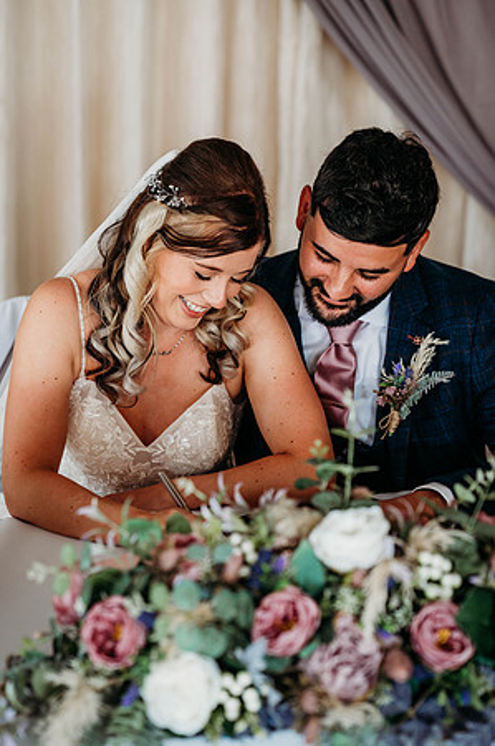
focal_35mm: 85
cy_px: 373
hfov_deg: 16.0
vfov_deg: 23.9
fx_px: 1757
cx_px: 248
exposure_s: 1/200
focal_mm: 85
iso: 640
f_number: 2.8
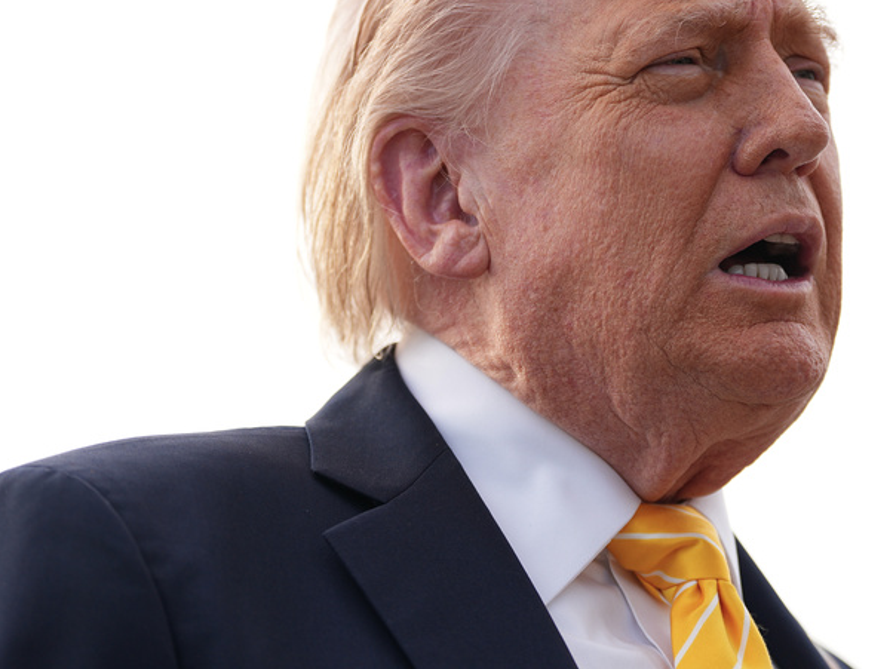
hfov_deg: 12.6
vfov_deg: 9.4
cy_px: 249
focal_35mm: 157
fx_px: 4049
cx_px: 648
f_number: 2.8
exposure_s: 1/500
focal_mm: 96
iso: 125
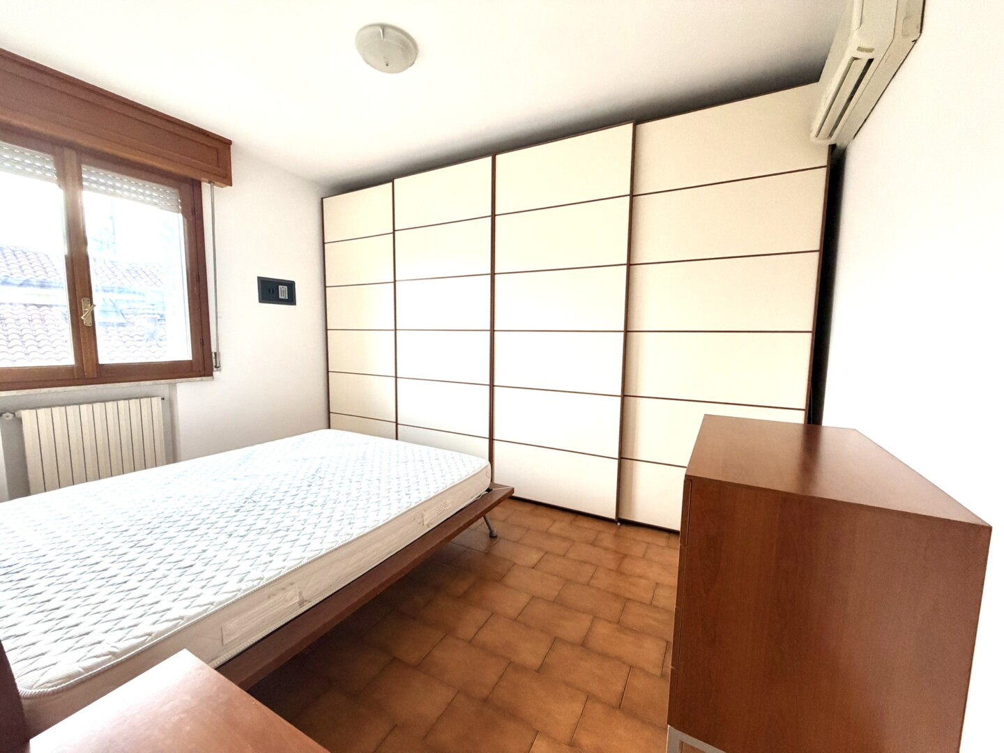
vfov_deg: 85.7
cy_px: 376
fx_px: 406
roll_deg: -0.3
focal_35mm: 14
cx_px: 502
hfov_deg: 102.1
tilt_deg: -4.7
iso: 320
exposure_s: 1/103
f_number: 2.2
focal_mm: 2.22
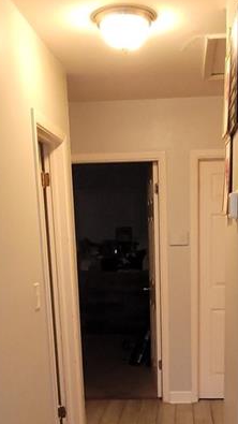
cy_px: 365
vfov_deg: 44.0
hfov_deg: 27.6
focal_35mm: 43
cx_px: 142
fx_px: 483
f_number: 2.2
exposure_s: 1/60
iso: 320
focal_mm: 2.2
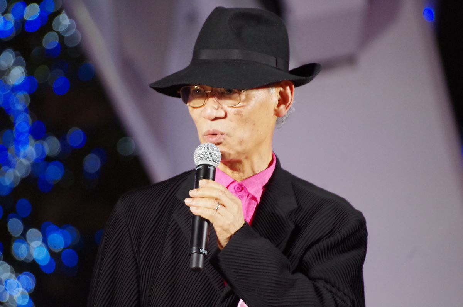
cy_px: 154
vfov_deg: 4.3
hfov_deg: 6.6
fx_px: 4043
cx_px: 232
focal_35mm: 315
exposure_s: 1/160
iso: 3200
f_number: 4.5
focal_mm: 210
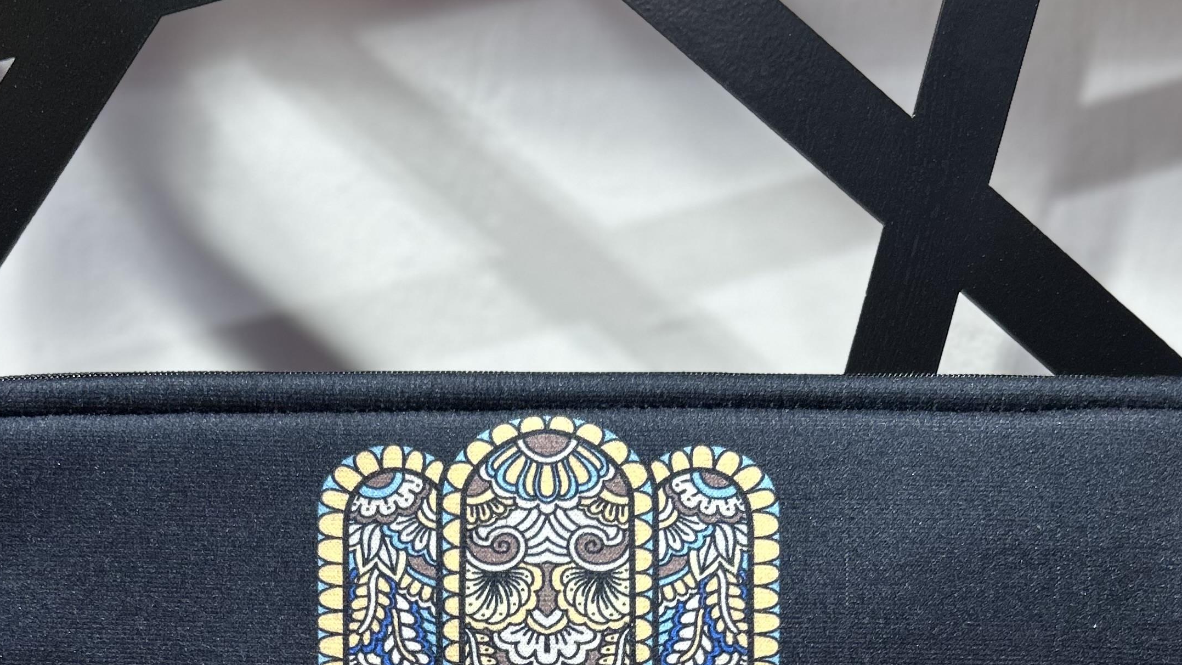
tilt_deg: -11.9
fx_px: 1661
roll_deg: +0.7
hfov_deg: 39.2
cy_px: 824
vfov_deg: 20.9
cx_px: 551
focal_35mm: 53
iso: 40
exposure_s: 1/100
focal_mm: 5.7
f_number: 1.5
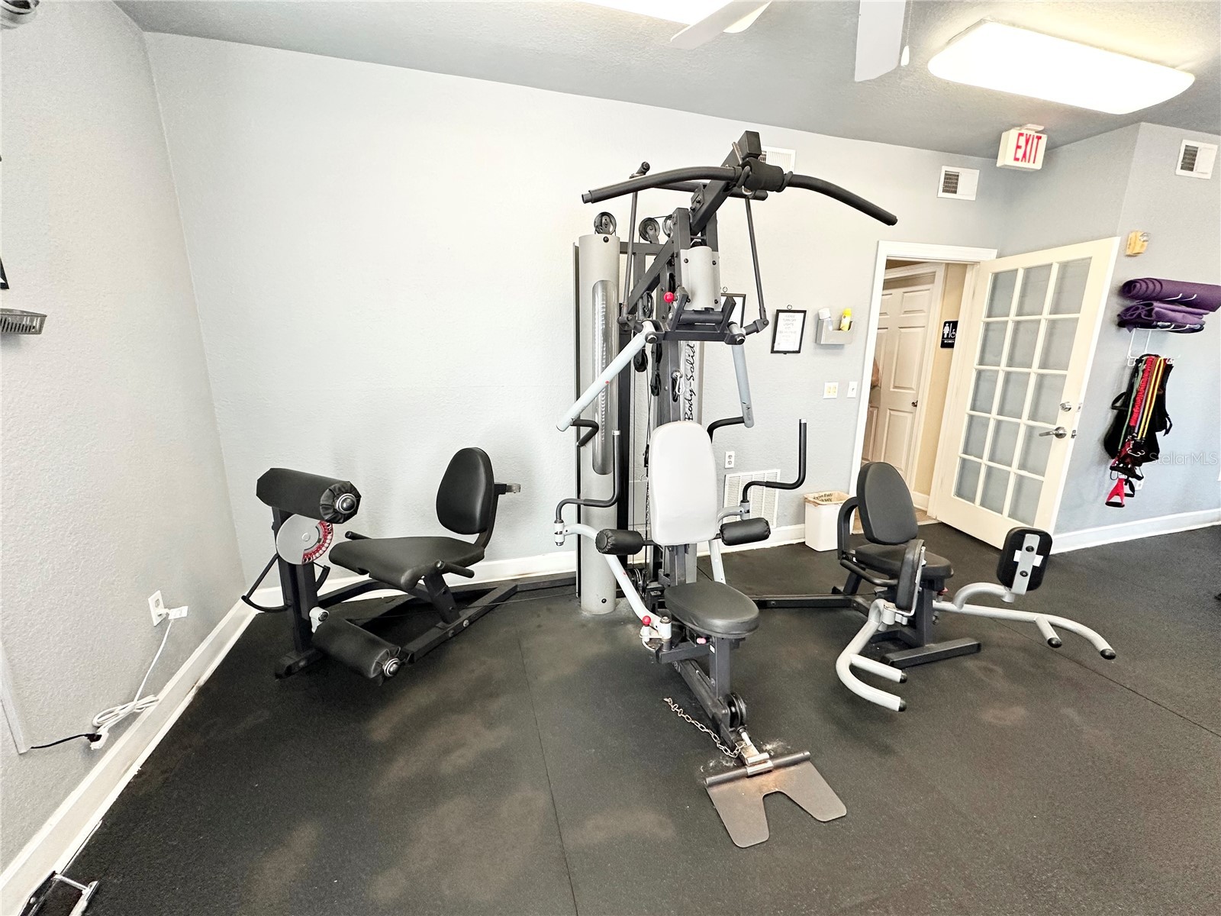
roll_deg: -0.5
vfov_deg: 85.7
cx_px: 610
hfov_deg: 102.1
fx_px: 494
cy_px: 458
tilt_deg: -13.2
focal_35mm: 14
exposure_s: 1/120
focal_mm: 2.22
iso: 250
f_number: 2.2
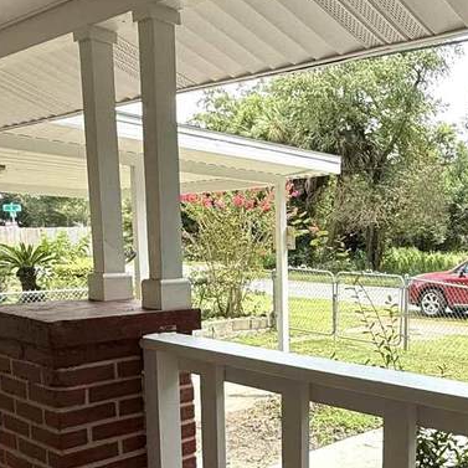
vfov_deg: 39.0
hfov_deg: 38.3
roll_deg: -1.4
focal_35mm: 42
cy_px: 350
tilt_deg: -9.1
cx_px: 385
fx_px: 642
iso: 50
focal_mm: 2.22
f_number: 2.2
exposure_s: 1/451
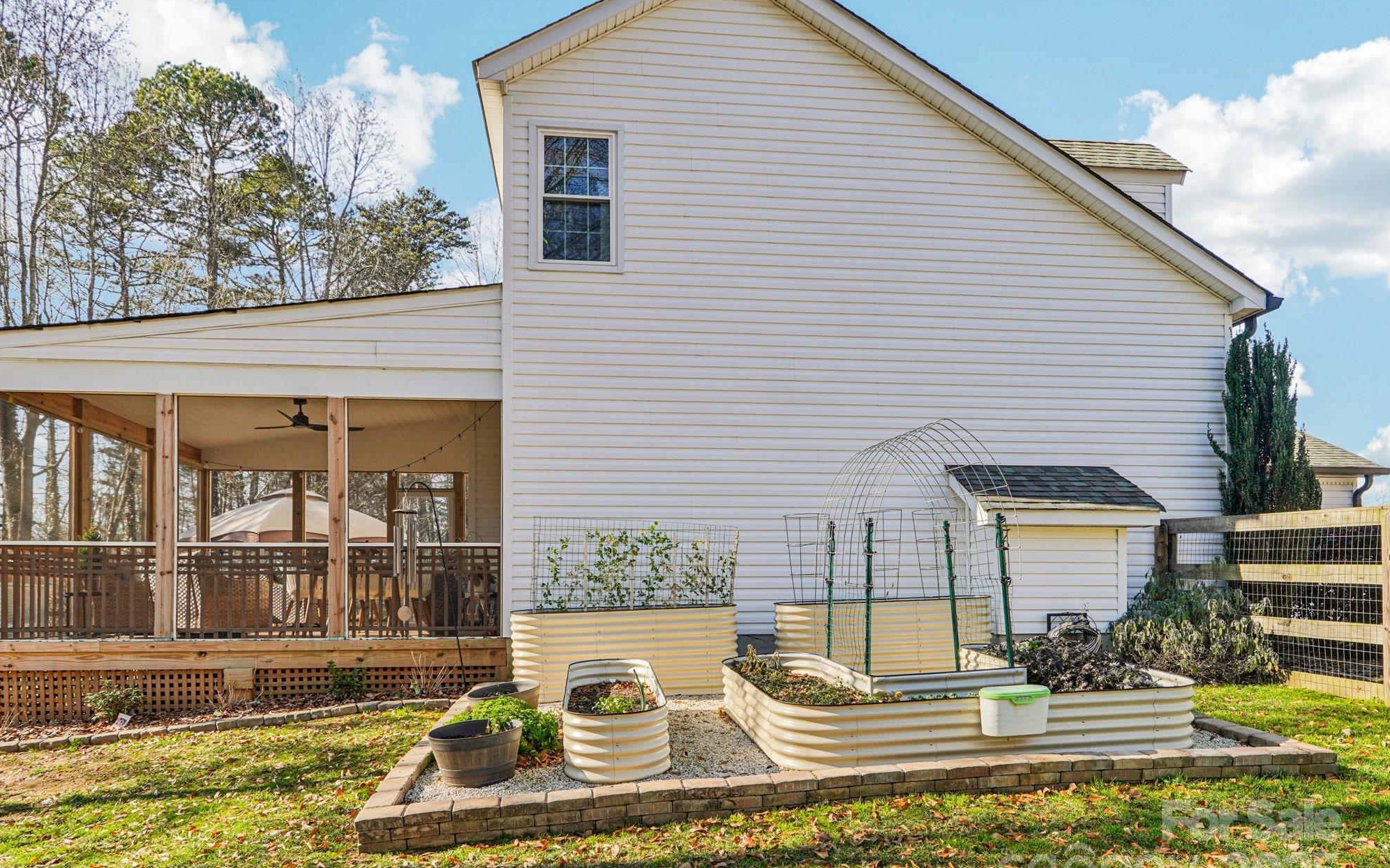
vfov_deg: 55.0
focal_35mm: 22
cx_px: 678
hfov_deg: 79.6
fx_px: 833
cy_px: 455
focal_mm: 14
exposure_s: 1/60
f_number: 8
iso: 100
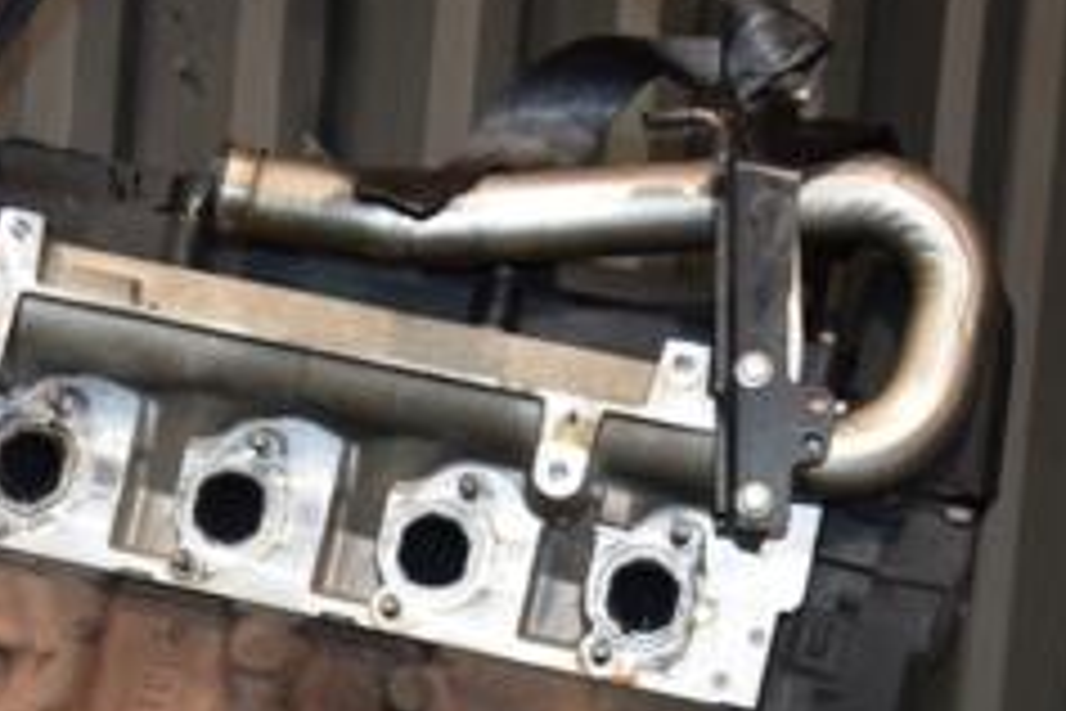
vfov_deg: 14.6
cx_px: 162
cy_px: 796
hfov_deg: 22.0
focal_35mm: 91
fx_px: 2694
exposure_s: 1/60
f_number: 5
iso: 800
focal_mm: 24
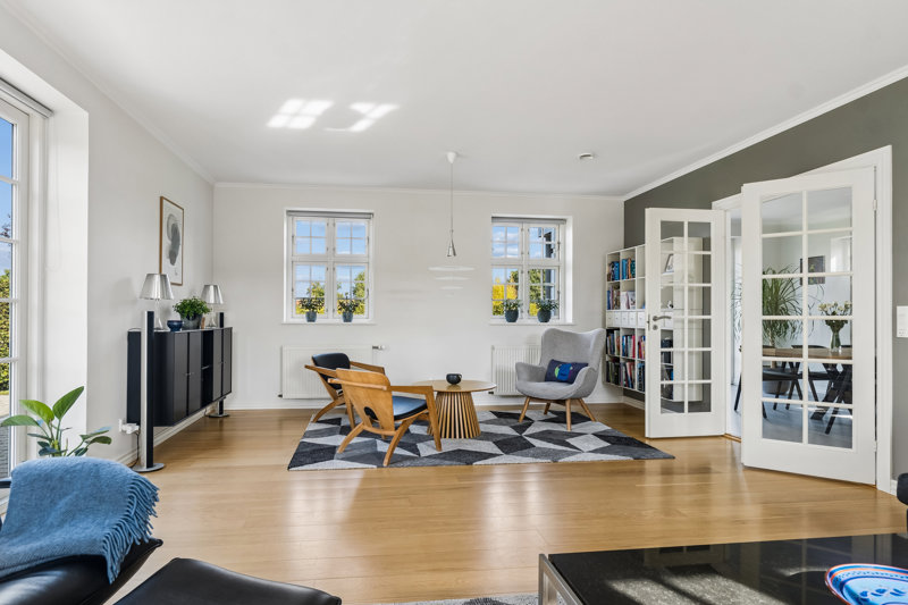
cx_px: 454
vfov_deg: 59.5
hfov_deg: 81.2
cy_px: 302
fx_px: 530
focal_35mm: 21
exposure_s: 1/8
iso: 200
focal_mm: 14
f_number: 8
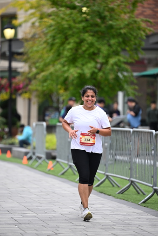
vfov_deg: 9.5
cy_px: 115
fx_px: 1420
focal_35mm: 216
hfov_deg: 6.4
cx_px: 83
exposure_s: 1/2000
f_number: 2.8
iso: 640
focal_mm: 200
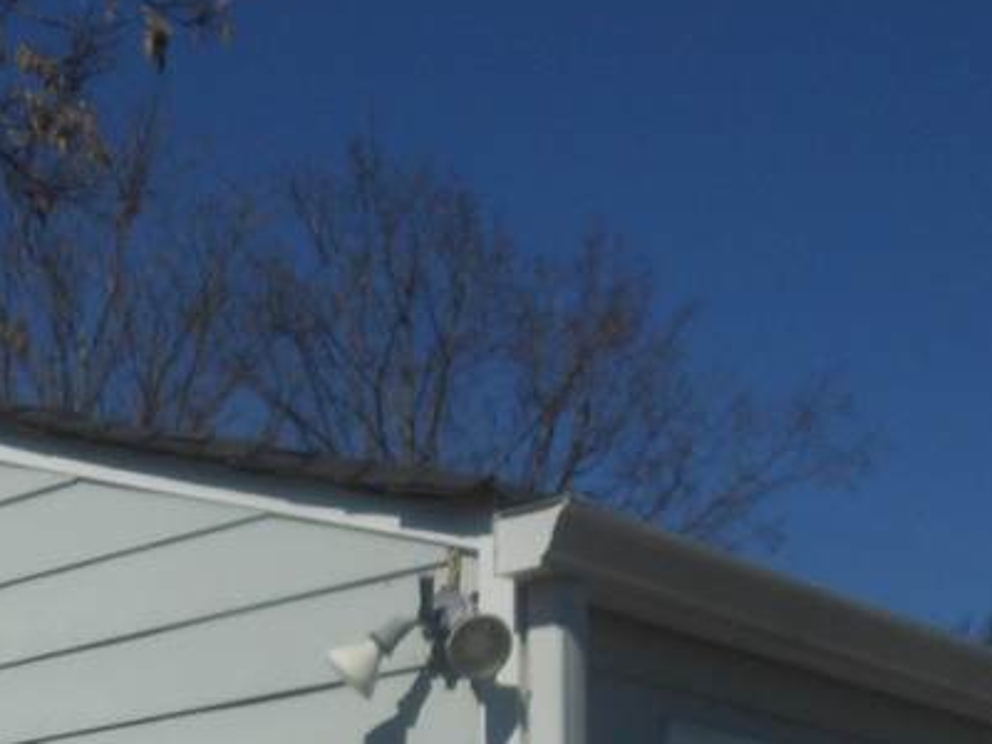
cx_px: 136
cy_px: 1166
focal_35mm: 80
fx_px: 2293
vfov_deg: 16.5
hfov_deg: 23.9
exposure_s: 1/320
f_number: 10.2
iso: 80
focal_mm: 4.5
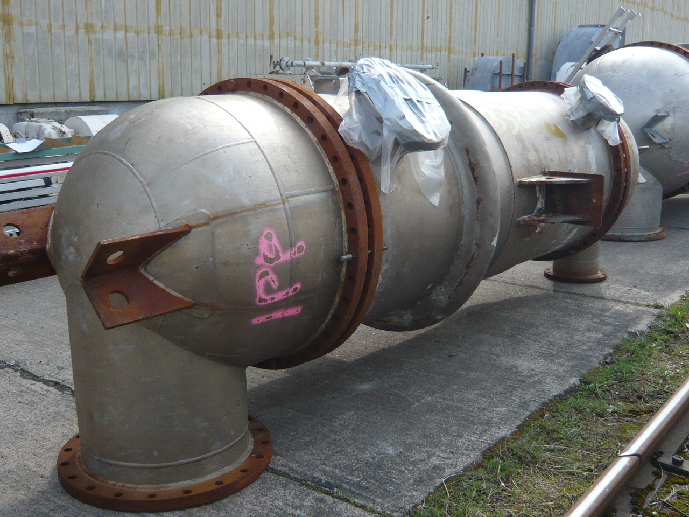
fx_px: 736
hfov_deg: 50.1
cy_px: 258
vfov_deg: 38.7
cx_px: 344
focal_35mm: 37
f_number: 2.8
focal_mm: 4.6
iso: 100
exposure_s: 1/500
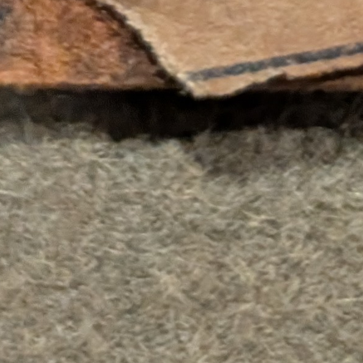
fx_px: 3547
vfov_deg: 5.7
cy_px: -353
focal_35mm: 299
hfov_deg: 5.9
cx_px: 268
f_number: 1.68
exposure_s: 1/60
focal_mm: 6.9
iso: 1255
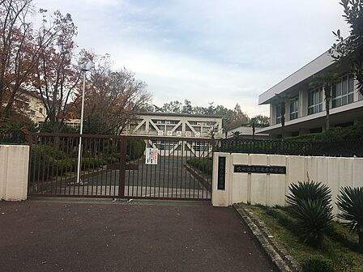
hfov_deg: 61.7
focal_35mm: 29
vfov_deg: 48.2
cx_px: 182
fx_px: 304
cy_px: 136
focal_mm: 4.15
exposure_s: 1/466
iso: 25
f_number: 2.2
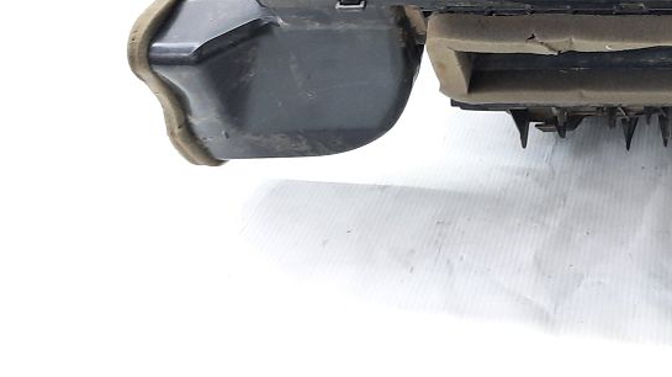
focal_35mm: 60
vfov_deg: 18.4
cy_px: -137
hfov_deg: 32.7
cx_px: 633
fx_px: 1069
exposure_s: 1/50
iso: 250
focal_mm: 4.6
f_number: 2
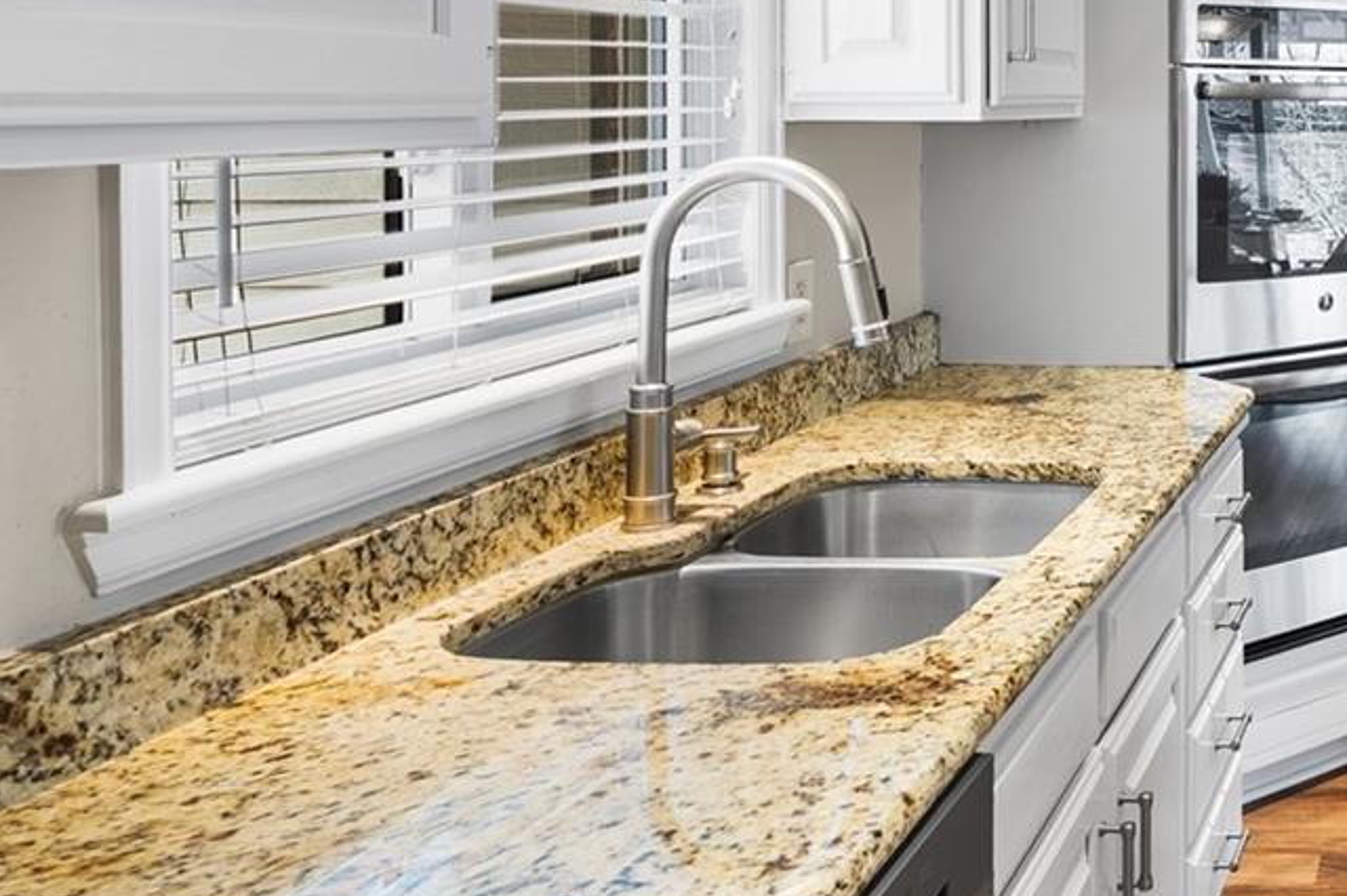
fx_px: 1496
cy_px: 90
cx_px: 1515
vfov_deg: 31.8
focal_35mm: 40
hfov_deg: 38.9
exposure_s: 1/1.67
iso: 200
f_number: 8
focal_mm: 16
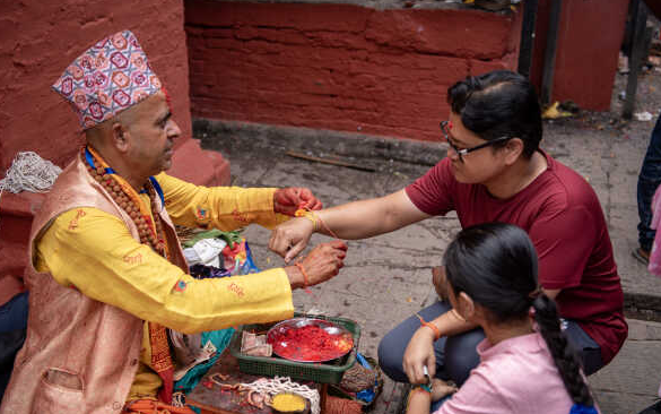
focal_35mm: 47
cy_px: 221
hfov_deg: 42.6
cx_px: 325
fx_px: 847
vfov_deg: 27.4
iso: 160
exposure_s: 1/800
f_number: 2.8
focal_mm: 45
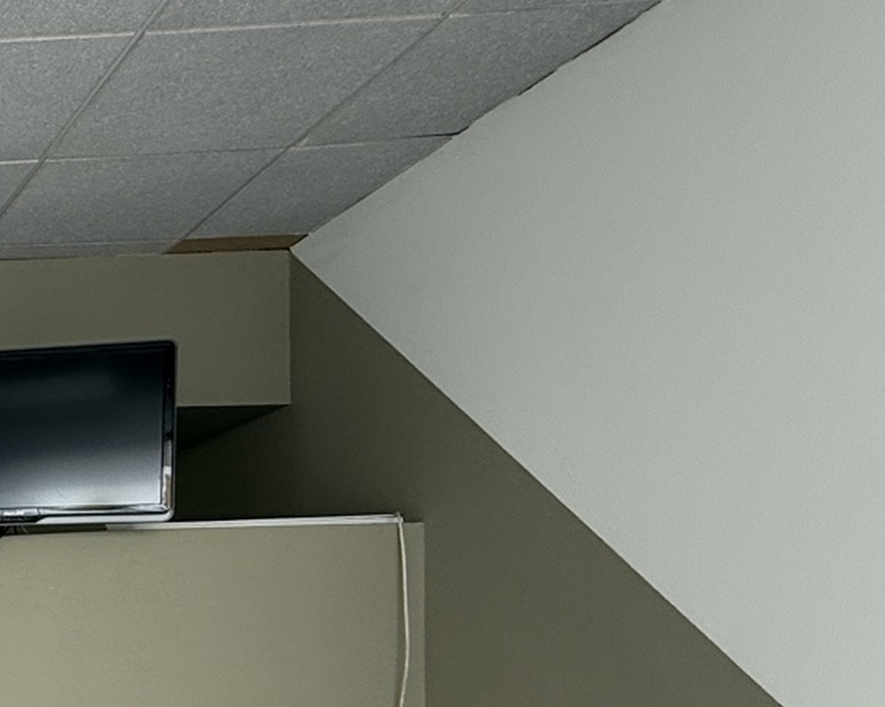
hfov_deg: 26.1
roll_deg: +0.2
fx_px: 1257
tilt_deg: +1.6
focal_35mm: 48
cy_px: 712
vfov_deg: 29.3
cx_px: -497
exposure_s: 1/99
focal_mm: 2.22
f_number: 2.2
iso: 50
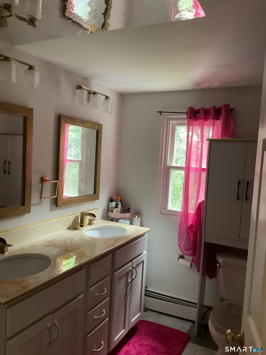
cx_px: 133
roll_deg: -2.8
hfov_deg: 48.2
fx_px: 297
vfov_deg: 61.7
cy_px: 178
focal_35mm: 29
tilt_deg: -2.8
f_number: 1.8
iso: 320
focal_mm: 3
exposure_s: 1/40
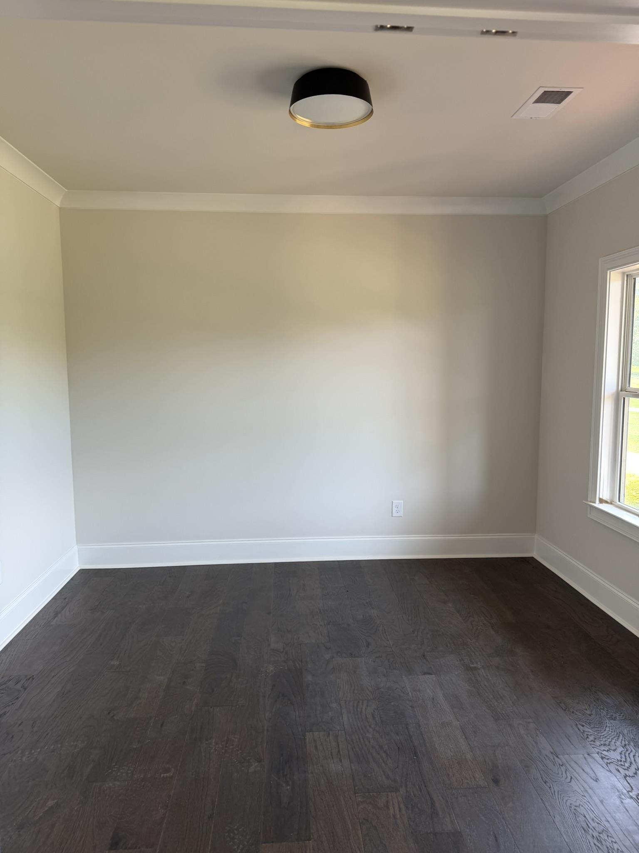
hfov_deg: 56.8
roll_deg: -0.1
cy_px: 426
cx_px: 320
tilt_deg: -6.6
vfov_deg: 71.6
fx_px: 591
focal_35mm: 24
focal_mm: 6.76
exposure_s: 1/121
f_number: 1.78
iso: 125
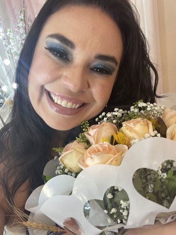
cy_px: 118
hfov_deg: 46.8
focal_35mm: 30
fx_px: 203
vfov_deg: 60.0
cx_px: 88
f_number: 2.2
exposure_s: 1/60
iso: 100
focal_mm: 2.71
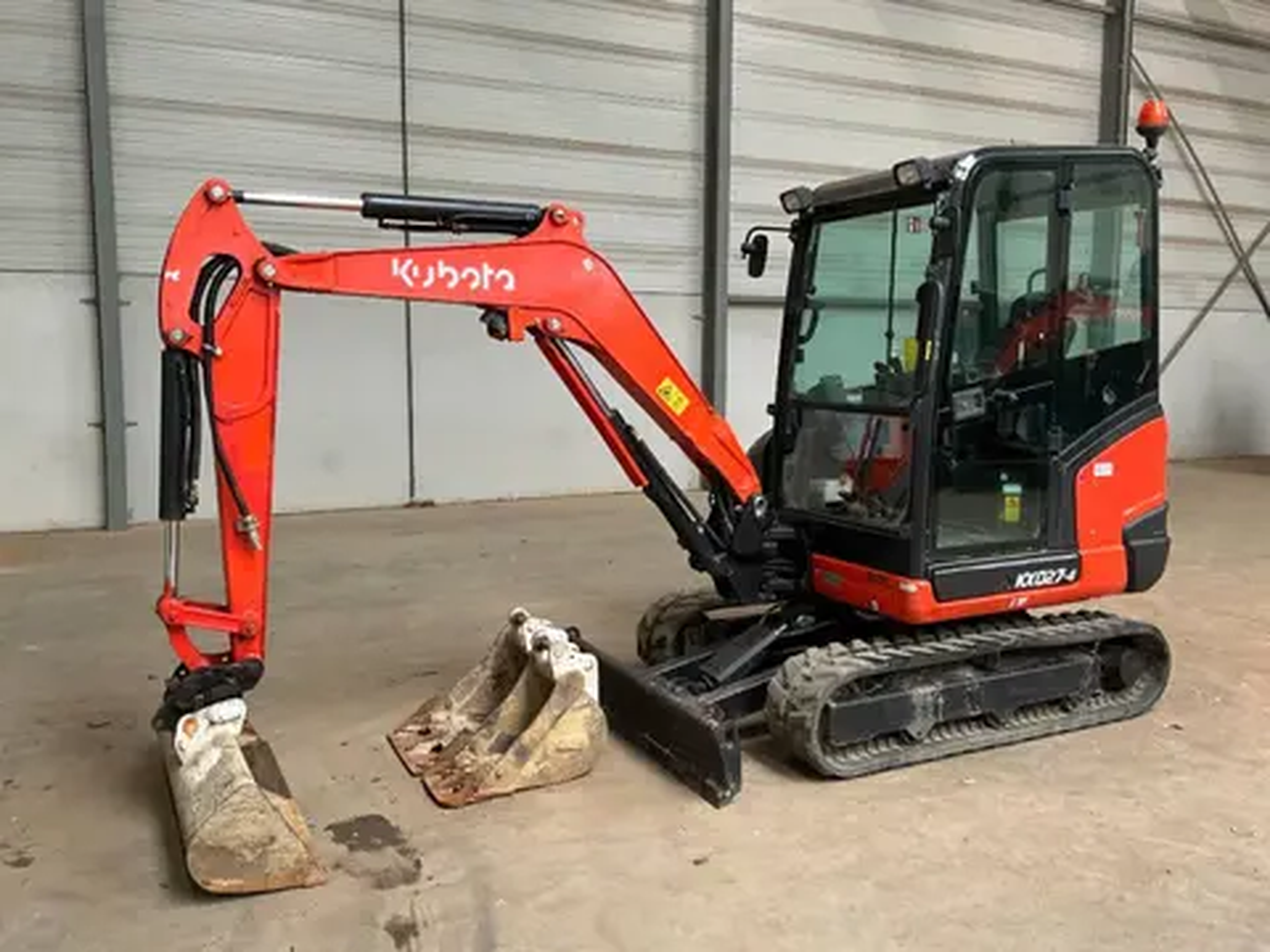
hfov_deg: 61.7
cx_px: 635
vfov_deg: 48.2
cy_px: 476
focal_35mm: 29
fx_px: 1064
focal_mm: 3
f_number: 1.8
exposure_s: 1/70
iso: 64
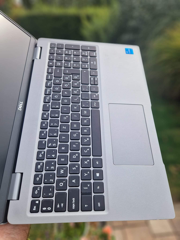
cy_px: 120
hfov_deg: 58.9
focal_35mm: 23
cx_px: 90
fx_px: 159
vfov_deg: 73.9
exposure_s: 1/1204
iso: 50
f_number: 1.8
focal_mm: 5.4
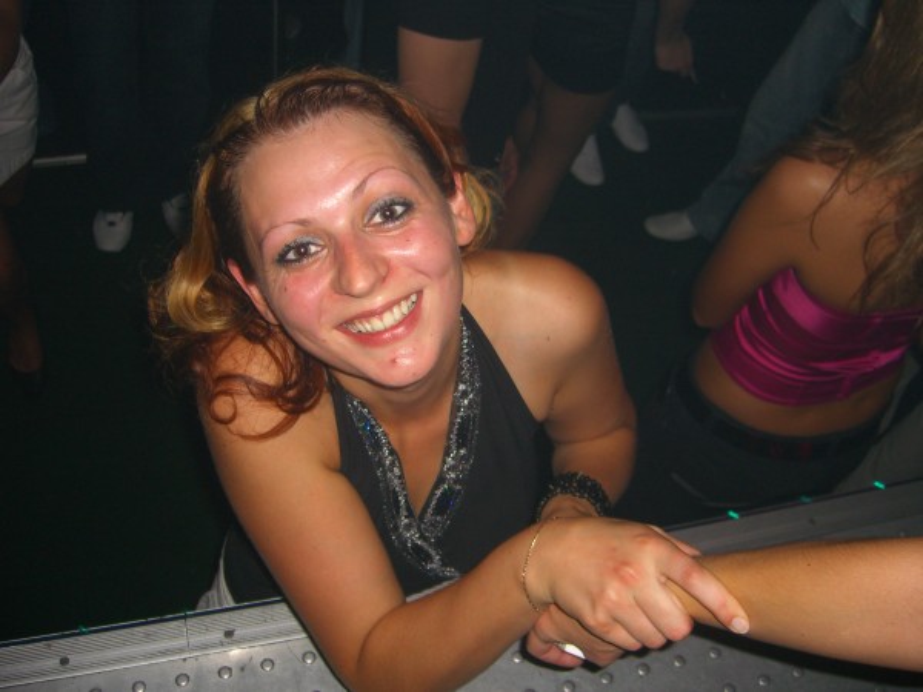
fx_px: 1013
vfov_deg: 37.7
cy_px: 346
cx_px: 462
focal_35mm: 38
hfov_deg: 49.0
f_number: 2.8
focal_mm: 7.9
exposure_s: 1/60
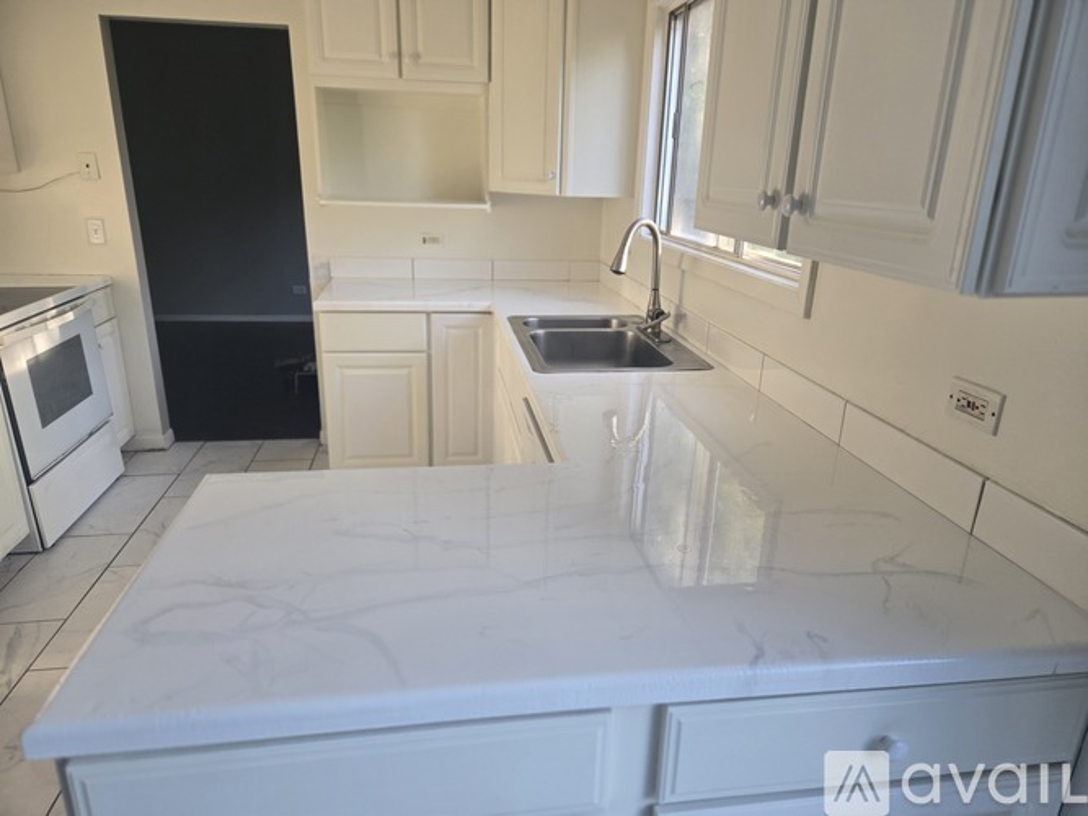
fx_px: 723
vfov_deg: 58.9
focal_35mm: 23
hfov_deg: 73.9
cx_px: 544
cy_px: 408
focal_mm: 5.4
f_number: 1.8
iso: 64
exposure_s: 1/120
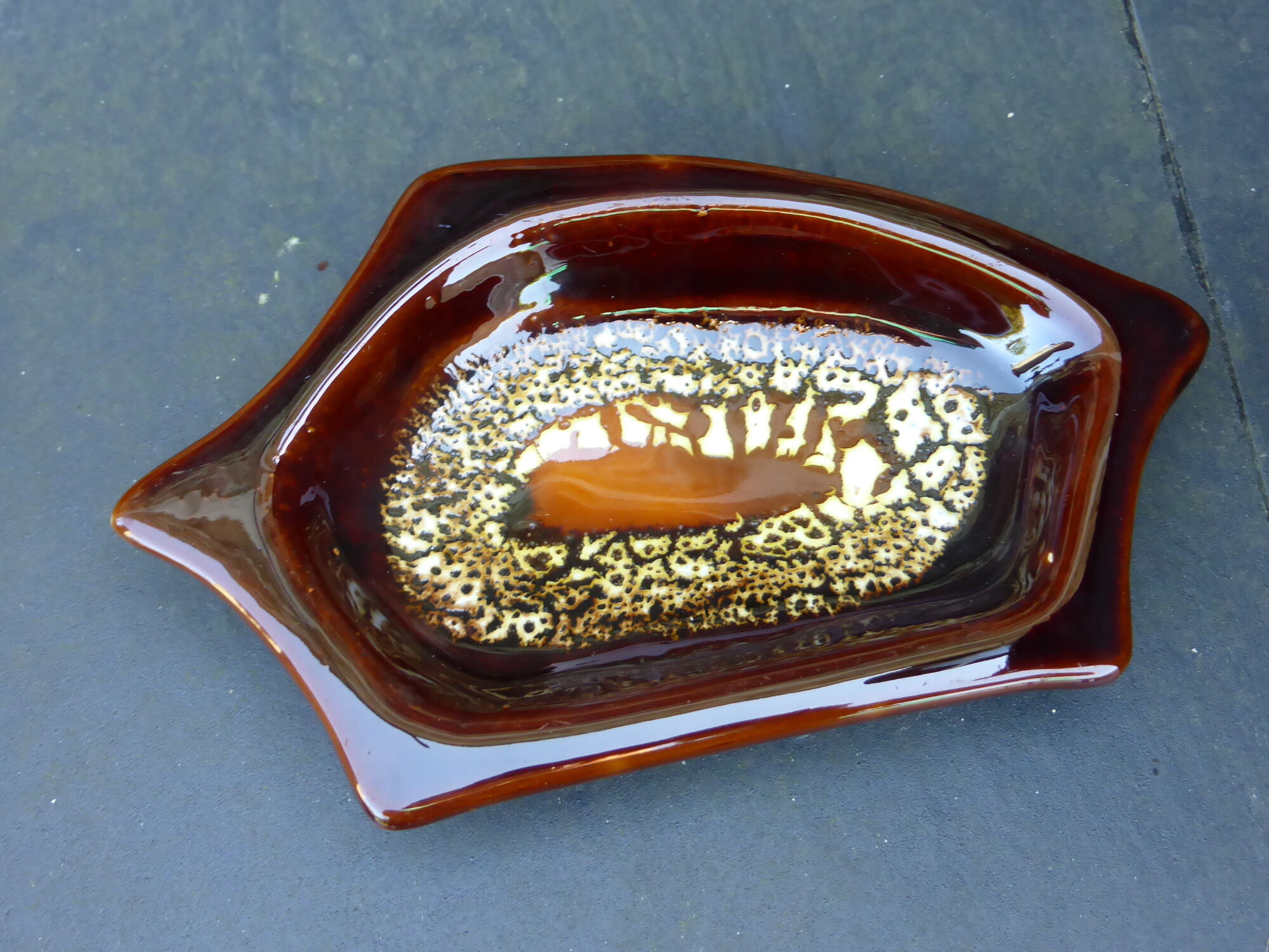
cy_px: 476
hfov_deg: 38.9
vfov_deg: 29.7
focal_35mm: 49
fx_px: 1796
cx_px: 634
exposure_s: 1/60
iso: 250
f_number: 4.2
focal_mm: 8.5
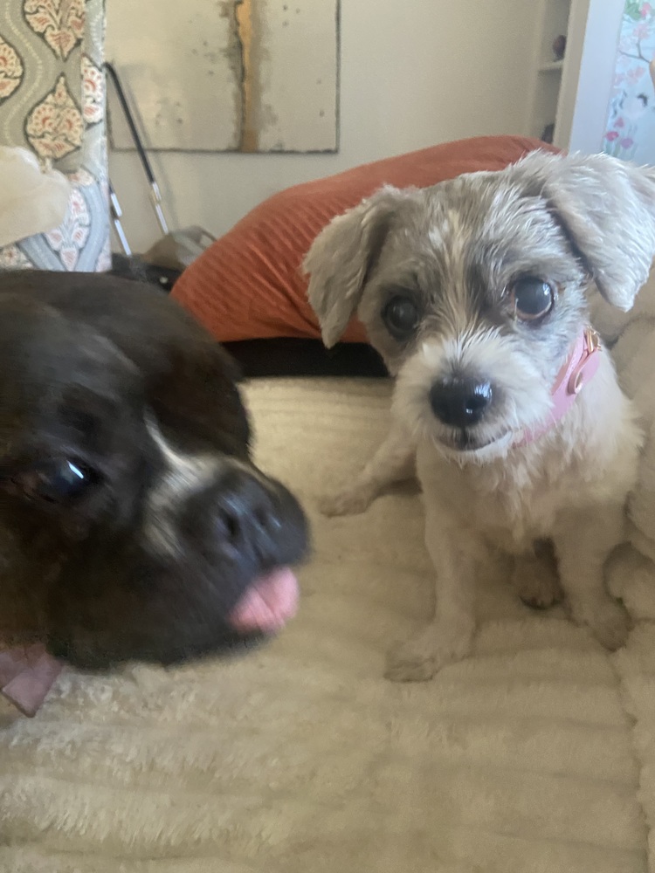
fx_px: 656
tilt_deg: -23.0
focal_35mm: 26
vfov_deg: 67.3
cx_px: 328
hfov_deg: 53.1
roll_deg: -2.5
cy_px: 436
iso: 500
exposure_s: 1/40
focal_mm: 4.25
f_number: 1.8
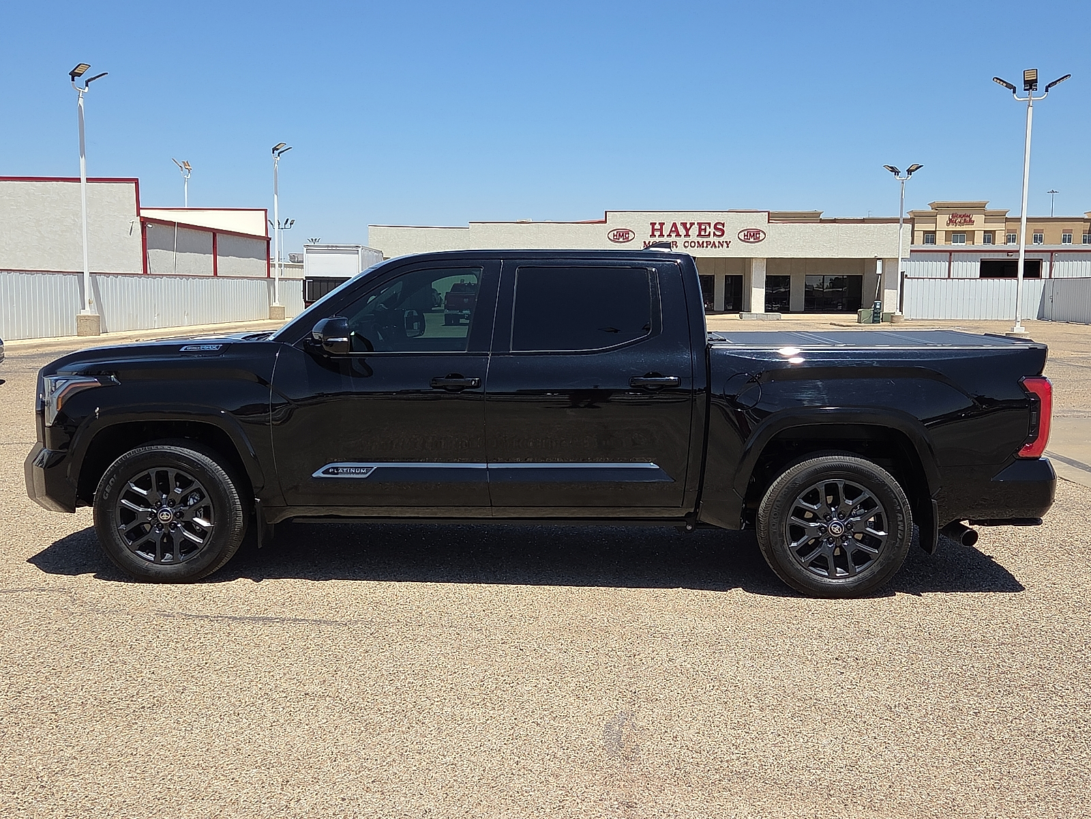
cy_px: 410
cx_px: 546
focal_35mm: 39
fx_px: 1229
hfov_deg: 47.9
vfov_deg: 36.8
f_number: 1.8
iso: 77
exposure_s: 1/10000
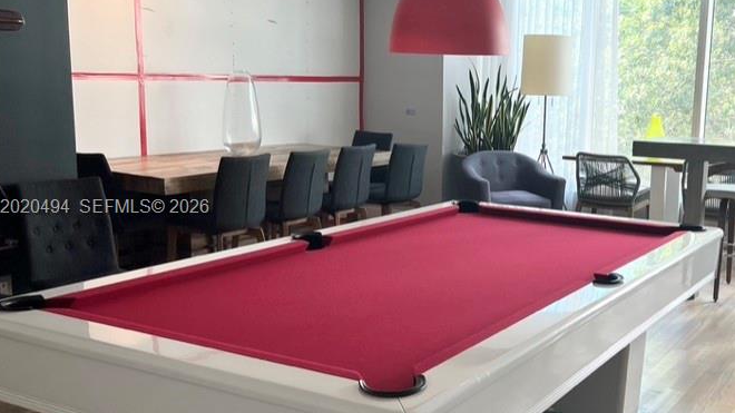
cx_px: 545
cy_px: 209
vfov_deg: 27.1
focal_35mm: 44
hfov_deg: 44.9
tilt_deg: -9.7
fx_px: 857
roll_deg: -2.0
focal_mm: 5.7
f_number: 1.5
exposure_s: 1/120
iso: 64
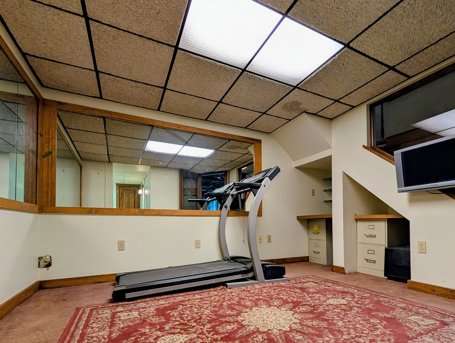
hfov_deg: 94.3
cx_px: 239
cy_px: 214
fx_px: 211
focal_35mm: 16
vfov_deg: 76.9
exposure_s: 1/40
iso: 56
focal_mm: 2.02
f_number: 1.7
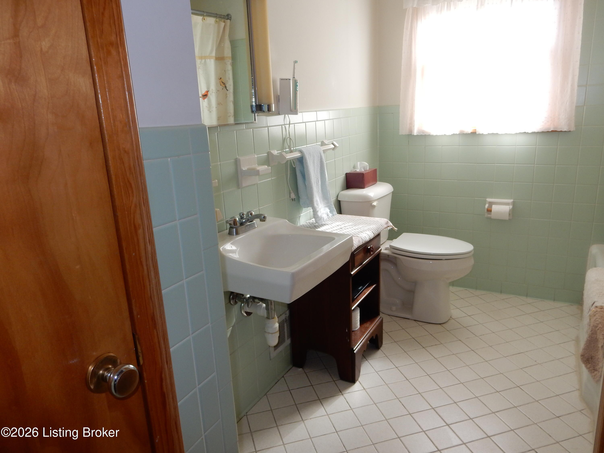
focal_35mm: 25
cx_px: 302
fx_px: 436
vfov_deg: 54.9
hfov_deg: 69.4
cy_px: 226
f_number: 3.7
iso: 125
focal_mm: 4.5
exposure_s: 1/40
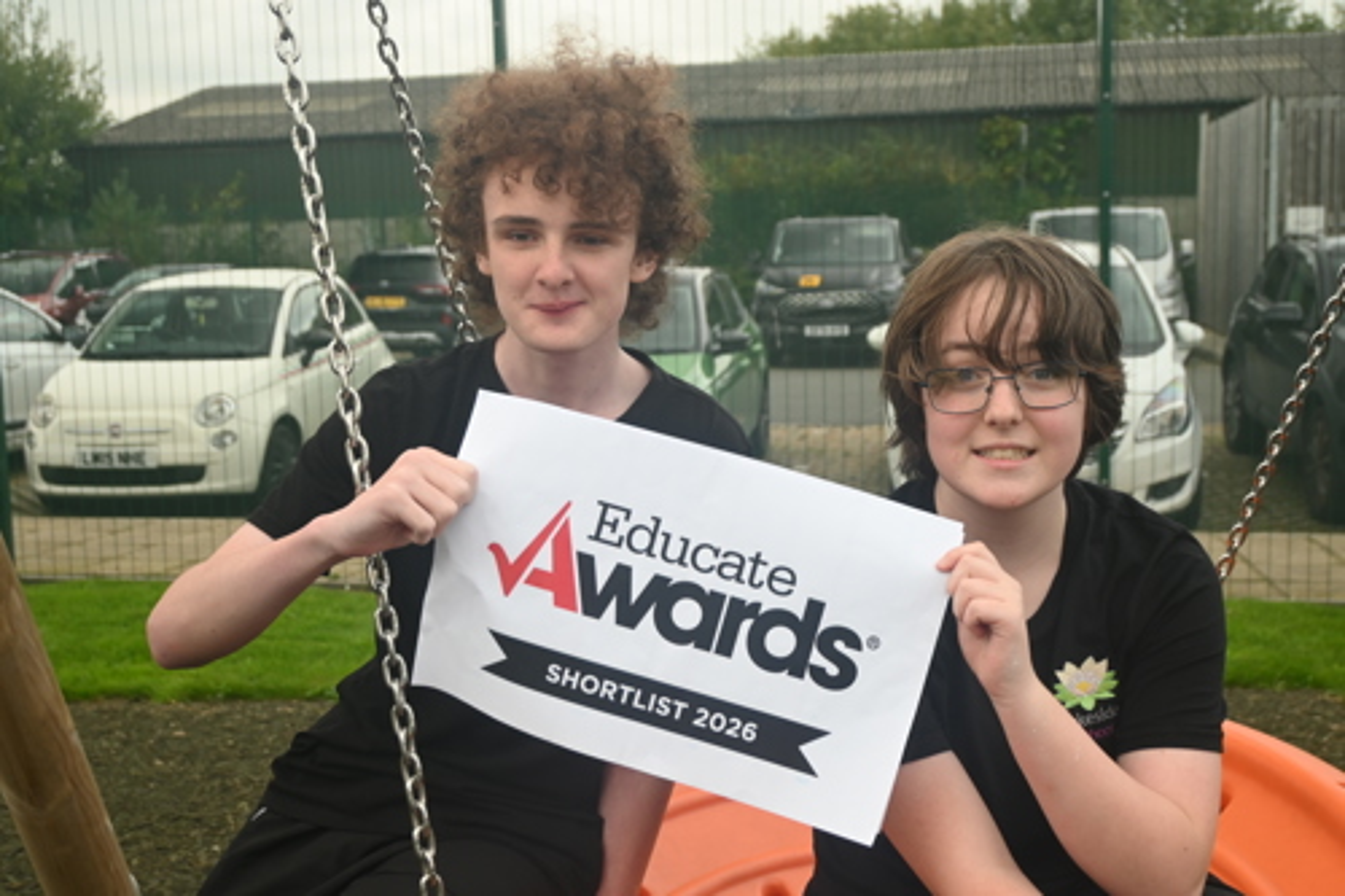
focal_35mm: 42
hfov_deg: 46.4
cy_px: 448
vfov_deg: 31.9
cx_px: 672
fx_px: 1569
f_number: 4.5
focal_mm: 28
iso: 400
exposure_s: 1/125
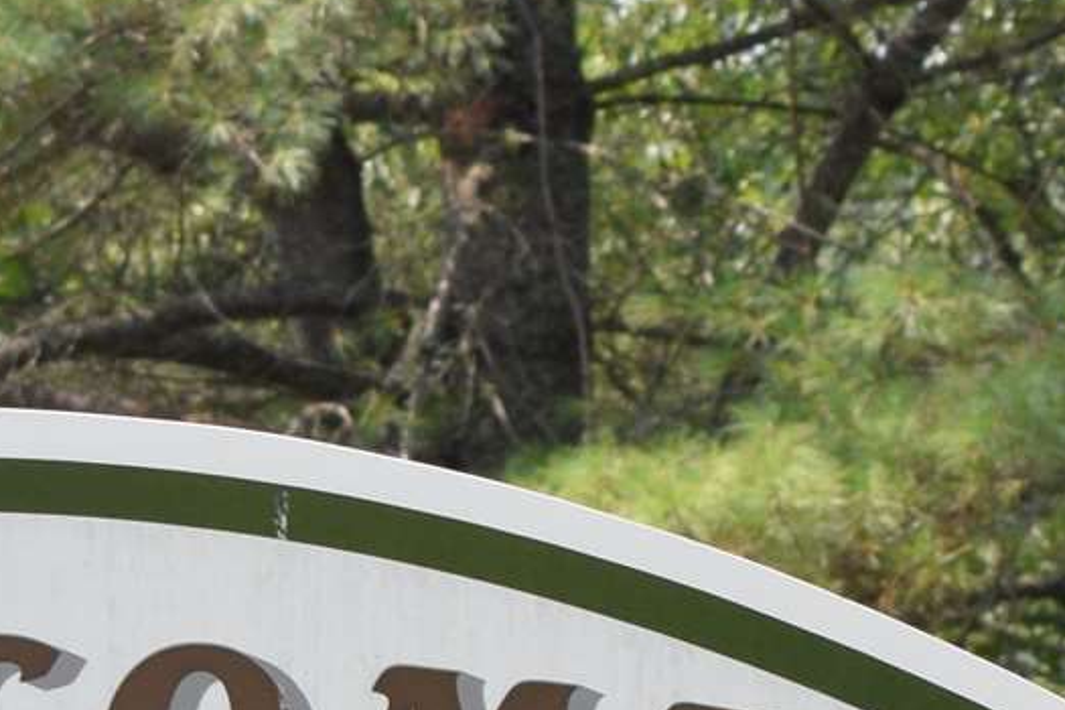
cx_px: 148
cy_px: 1627
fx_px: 14285
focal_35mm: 483
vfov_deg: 2.8
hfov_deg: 4.3
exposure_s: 1/250
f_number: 8
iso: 280
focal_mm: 55
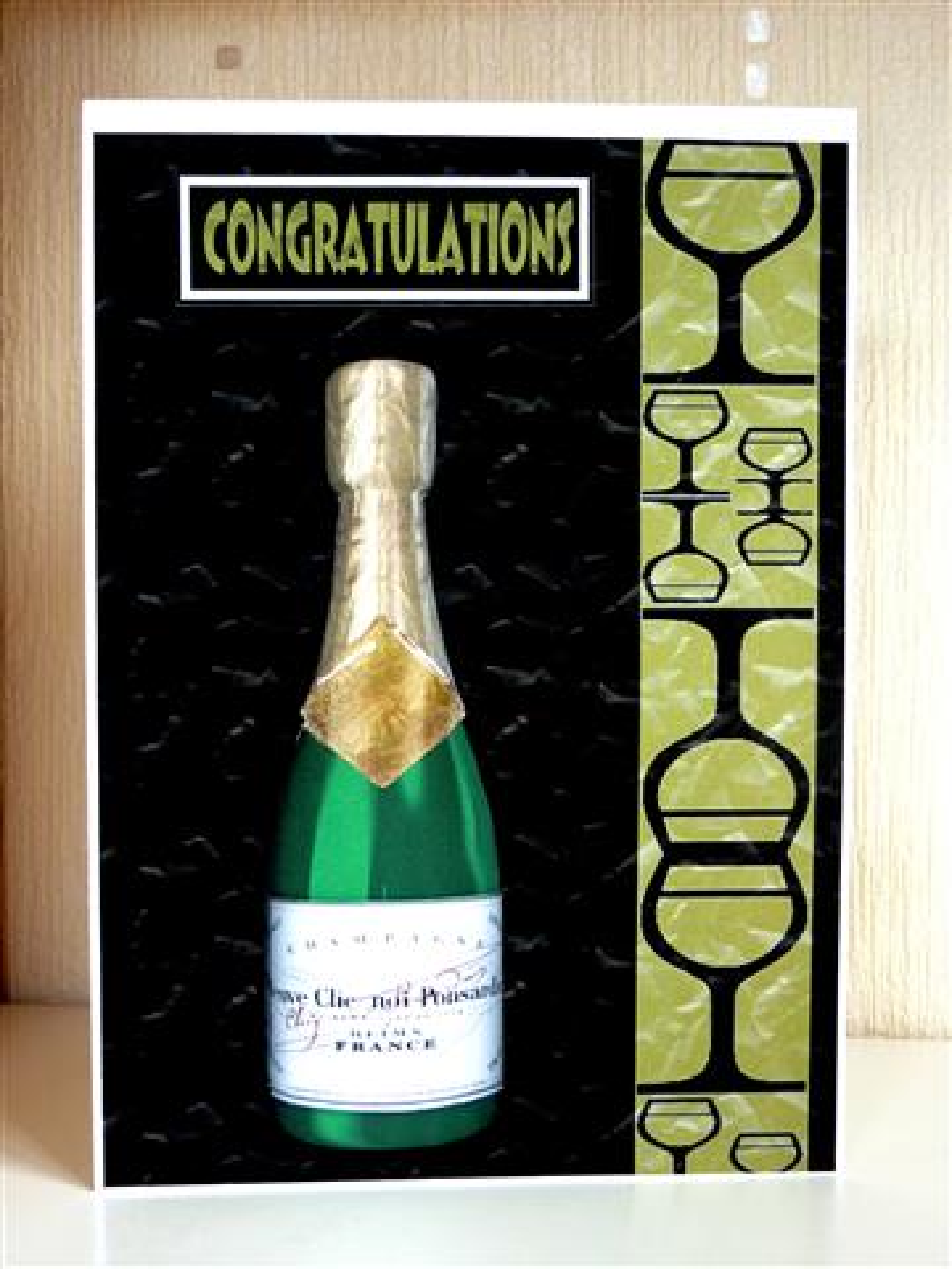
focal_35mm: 45
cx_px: 476
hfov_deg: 32.2
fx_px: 1650
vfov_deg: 42.1
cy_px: 634
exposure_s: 1/30
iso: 160
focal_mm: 7.3
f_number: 3.7
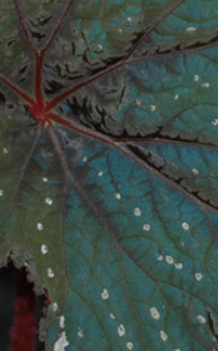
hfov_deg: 5.3
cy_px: 91
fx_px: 2373
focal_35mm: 249
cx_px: 163
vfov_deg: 8.4
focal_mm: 60
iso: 200
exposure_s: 1/60
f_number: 3.3
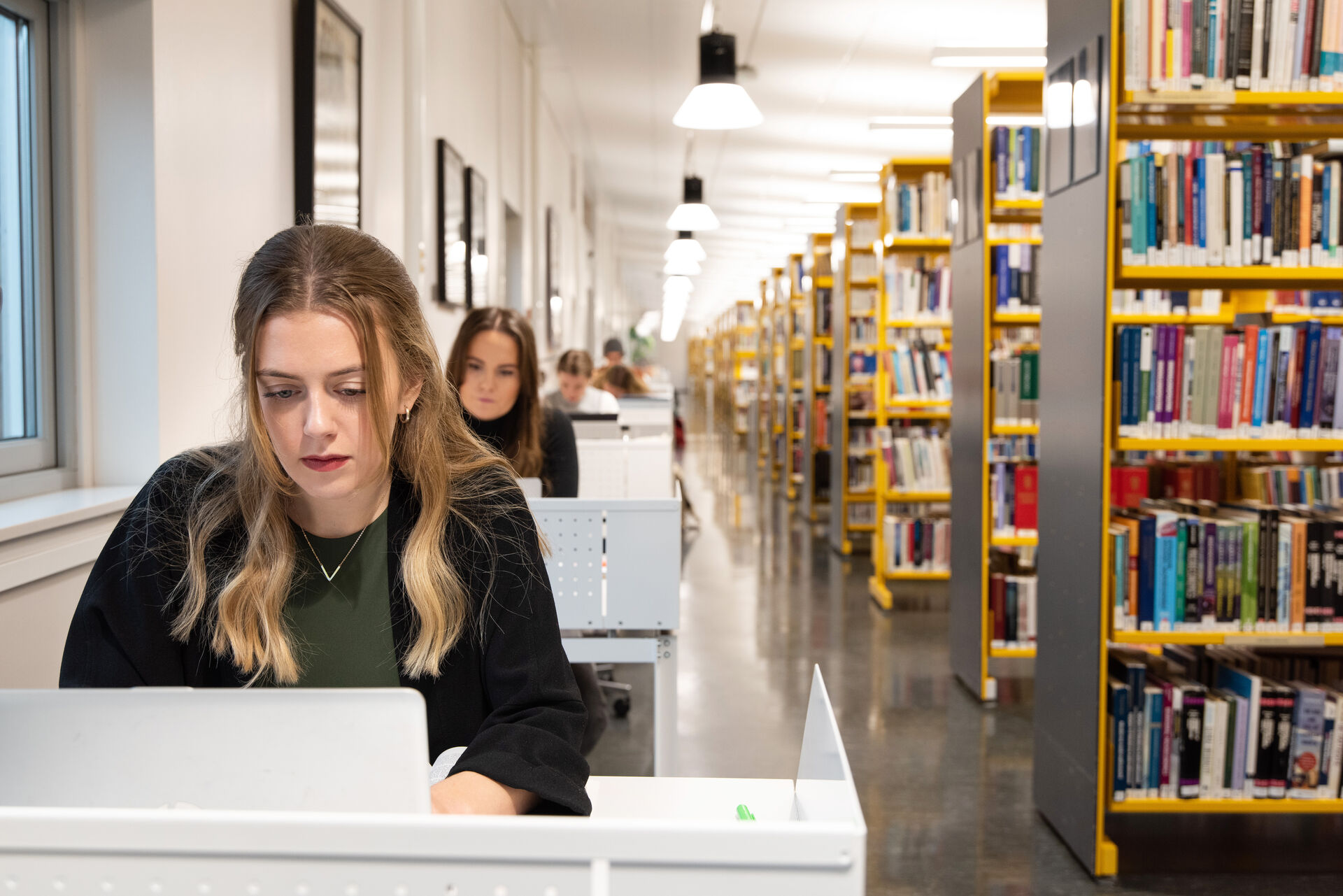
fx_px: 1492
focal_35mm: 40
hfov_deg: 48.4
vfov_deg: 33.4
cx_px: 672
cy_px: 448
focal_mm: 40
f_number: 4.5
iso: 800
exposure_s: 1/100
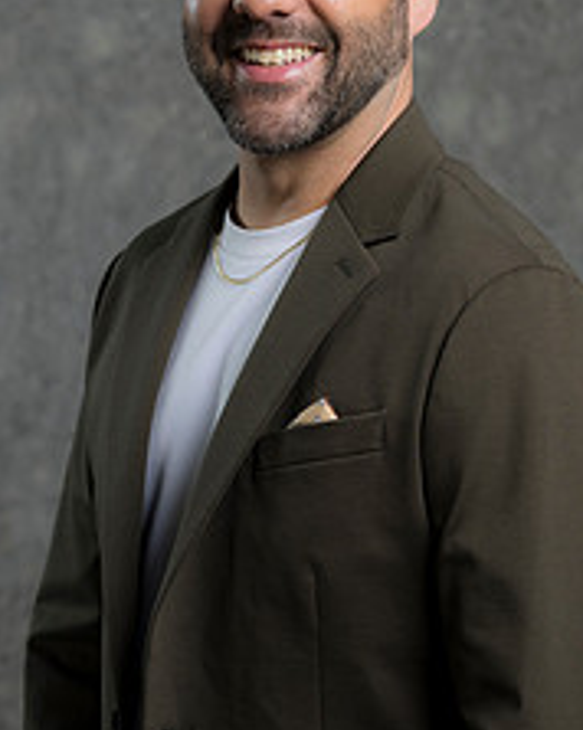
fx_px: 3477
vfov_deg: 12.0
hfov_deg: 9.6
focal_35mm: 161
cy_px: 409
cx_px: 328
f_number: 5
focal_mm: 85
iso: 125
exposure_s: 1/200
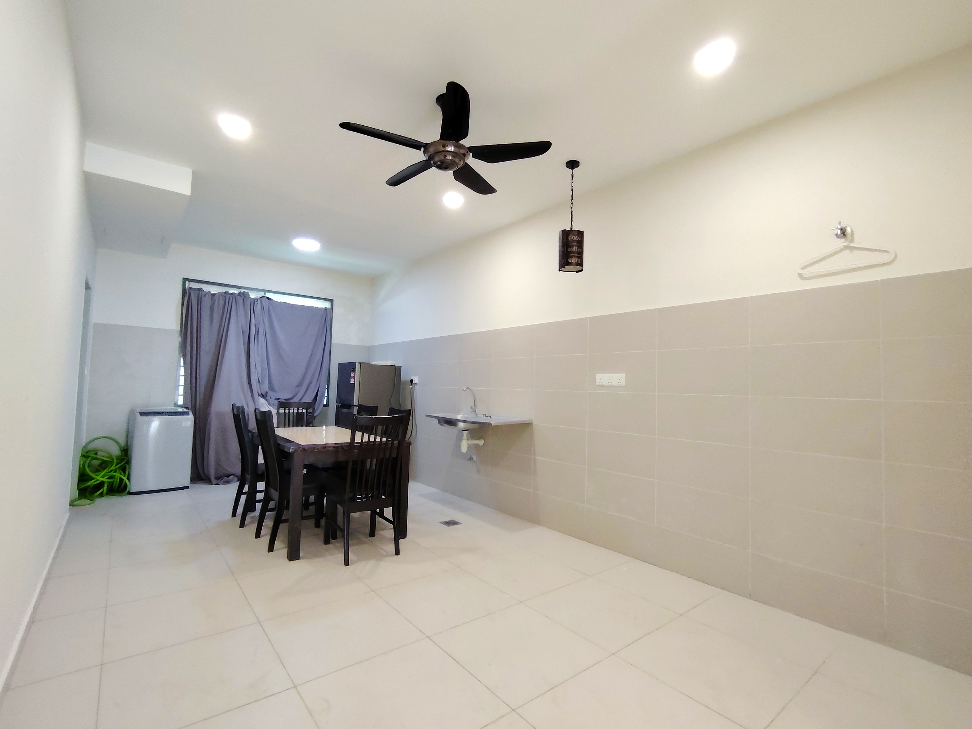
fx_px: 449
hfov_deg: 94.5
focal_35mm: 16
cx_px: 486
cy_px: 364
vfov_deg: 78.1
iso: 402
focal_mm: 1.42
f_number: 2.2
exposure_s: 1/33.3
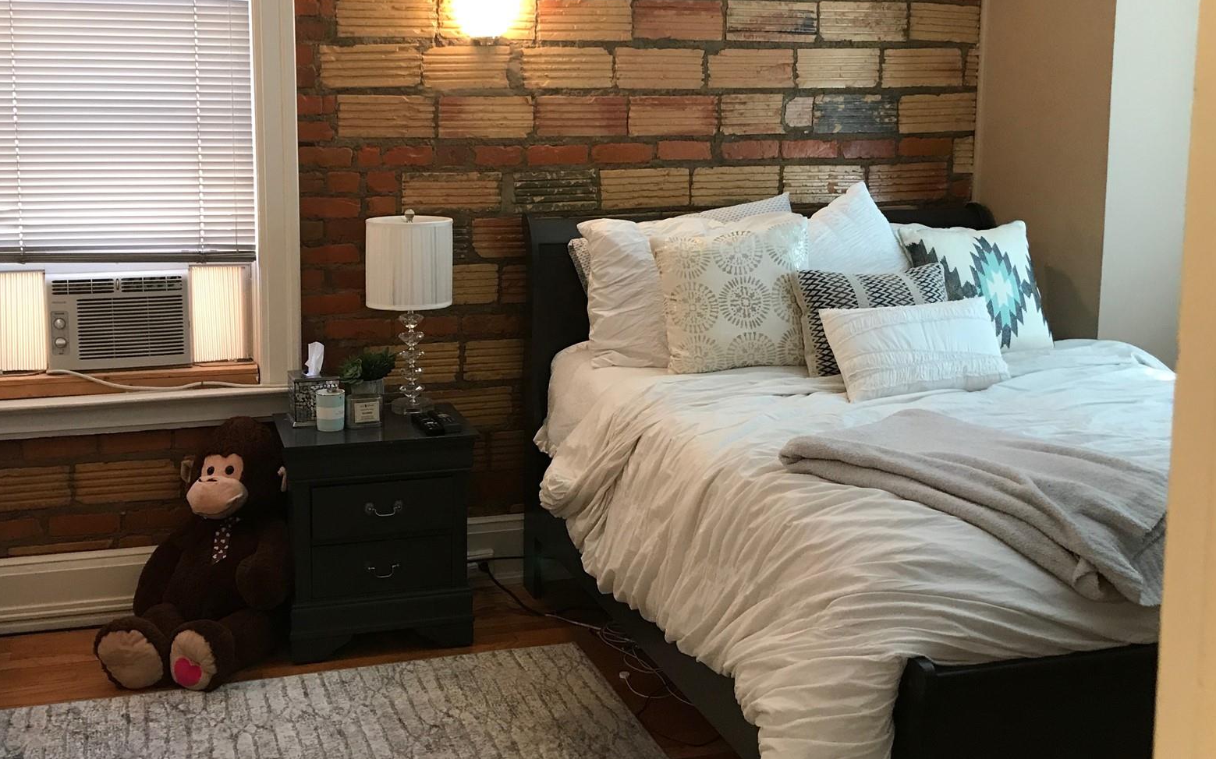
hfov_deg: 50.1
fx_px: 1292
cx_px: 495
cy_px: 280
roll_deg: -0.5
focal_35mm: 39
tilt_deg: -8.5
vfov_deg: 32.6
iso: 40
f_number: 1.8
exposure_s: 1/15
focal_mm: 3.99
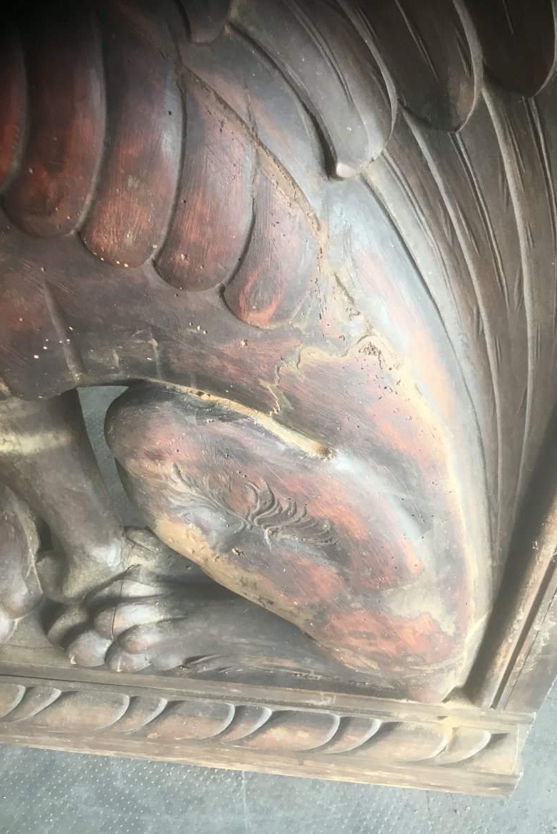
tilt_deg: -43.0
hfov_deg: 40.0
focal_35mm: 33
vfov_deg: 57.2
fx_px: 765
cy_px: 421
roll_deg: -0.7
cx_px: 282
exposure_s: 1/33
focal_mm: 3.3
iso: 64
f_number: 2.4
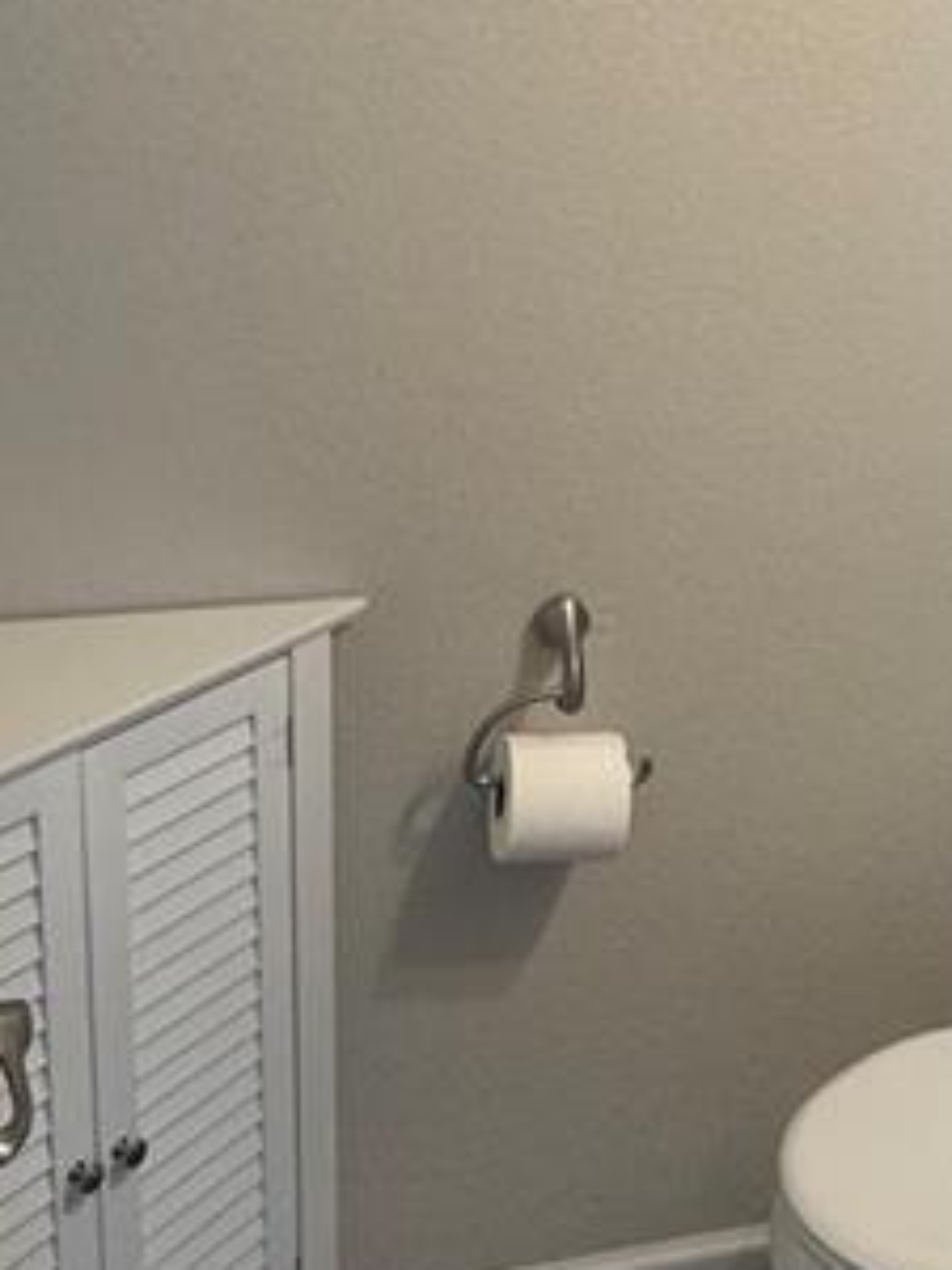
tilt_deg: -14.3
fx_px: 2053
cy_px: 343
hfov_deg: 25.2
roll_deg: -3.0
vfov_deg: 33.8
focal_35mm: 56
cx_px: 880
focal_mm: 2.22
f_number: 2.2
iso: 200
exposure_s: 1/60
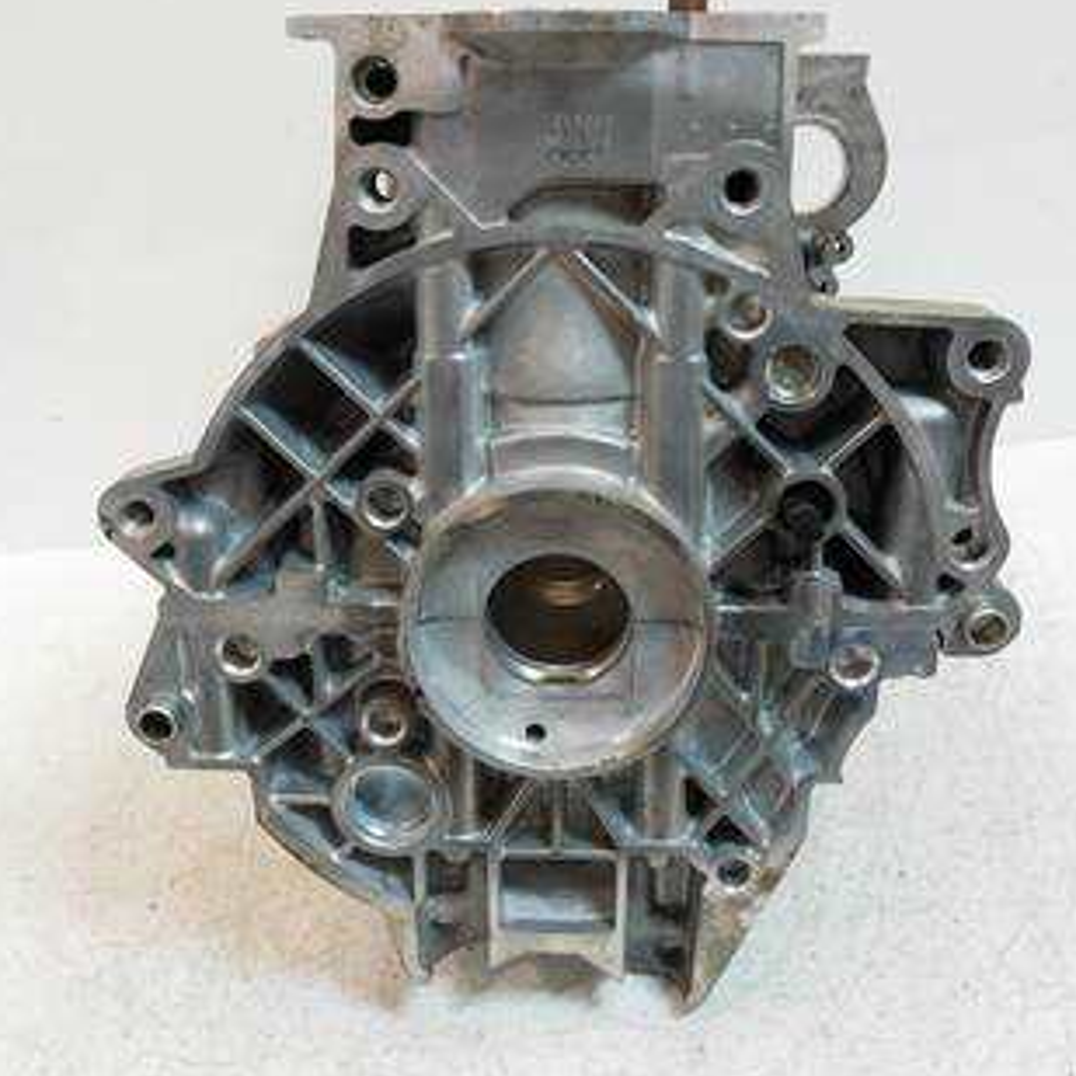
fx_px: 1161
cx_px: 536
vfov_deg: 49.7
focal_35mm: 33
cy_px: 491
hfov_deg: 49.7
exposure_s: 1/60
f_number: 3.5
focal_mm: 12
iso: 250
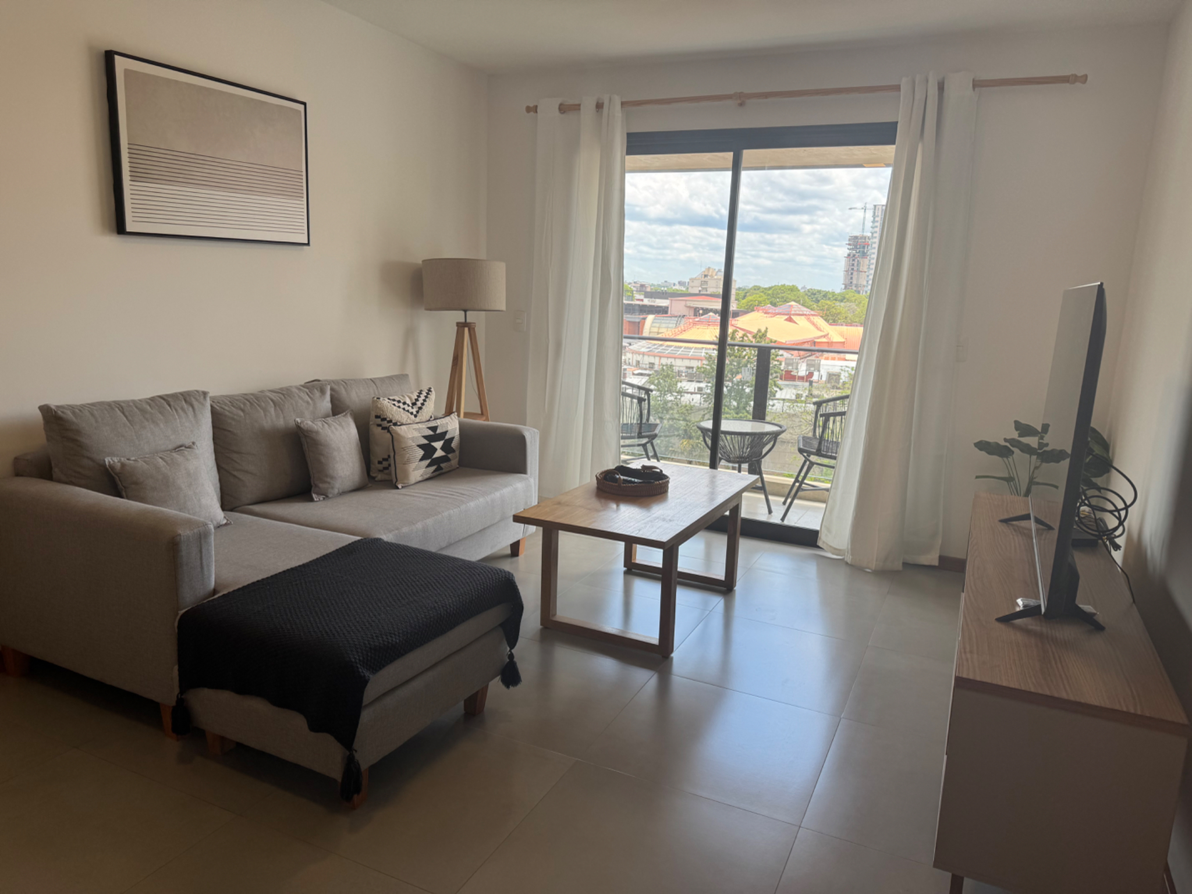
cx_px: 596
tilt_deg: -11.4
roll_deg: -2.9
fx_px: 826
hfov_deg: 71.6
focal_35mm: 24
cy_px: 447
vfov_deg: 56.8
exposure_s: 1/518
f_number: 1.78
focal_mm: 6.76
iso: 80
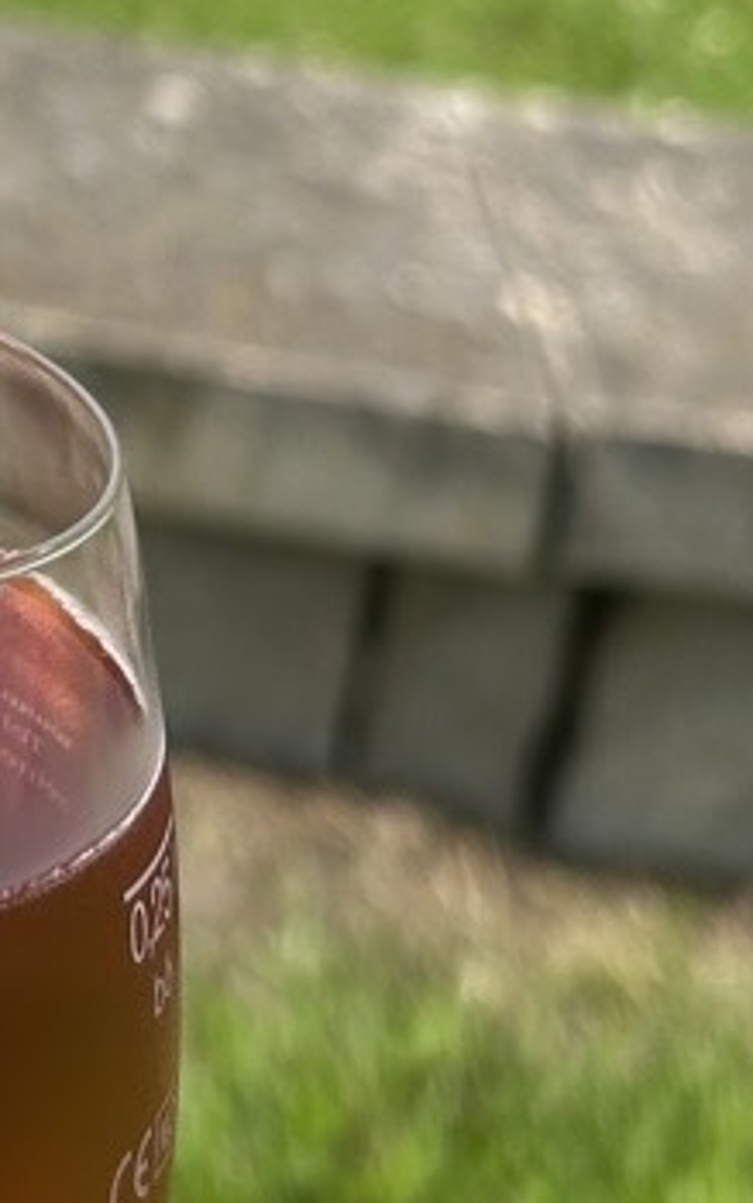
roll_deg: -5.7
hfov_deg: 9.9
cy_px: -41
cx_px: -526
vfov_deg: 16.2
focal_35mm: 126
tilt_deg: -21.0
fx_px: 4134
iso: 50
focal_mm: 5.7
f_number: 1.5
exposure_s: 1/2632
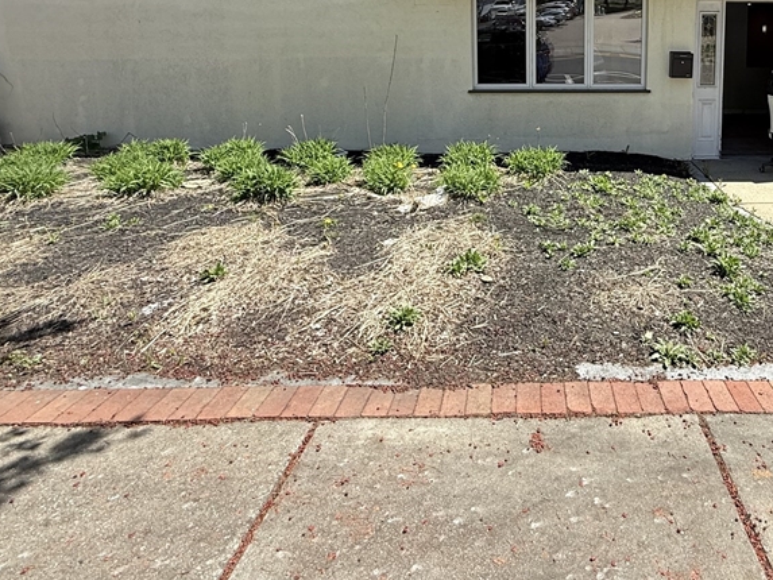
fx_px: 558
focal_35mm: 25
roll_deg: -0.4
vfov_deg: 50.6
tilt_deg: -5.7
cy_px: 94
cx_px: 576
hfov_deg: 65.3
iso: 50
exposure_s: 1/726
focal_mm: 2.22
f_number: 2.2
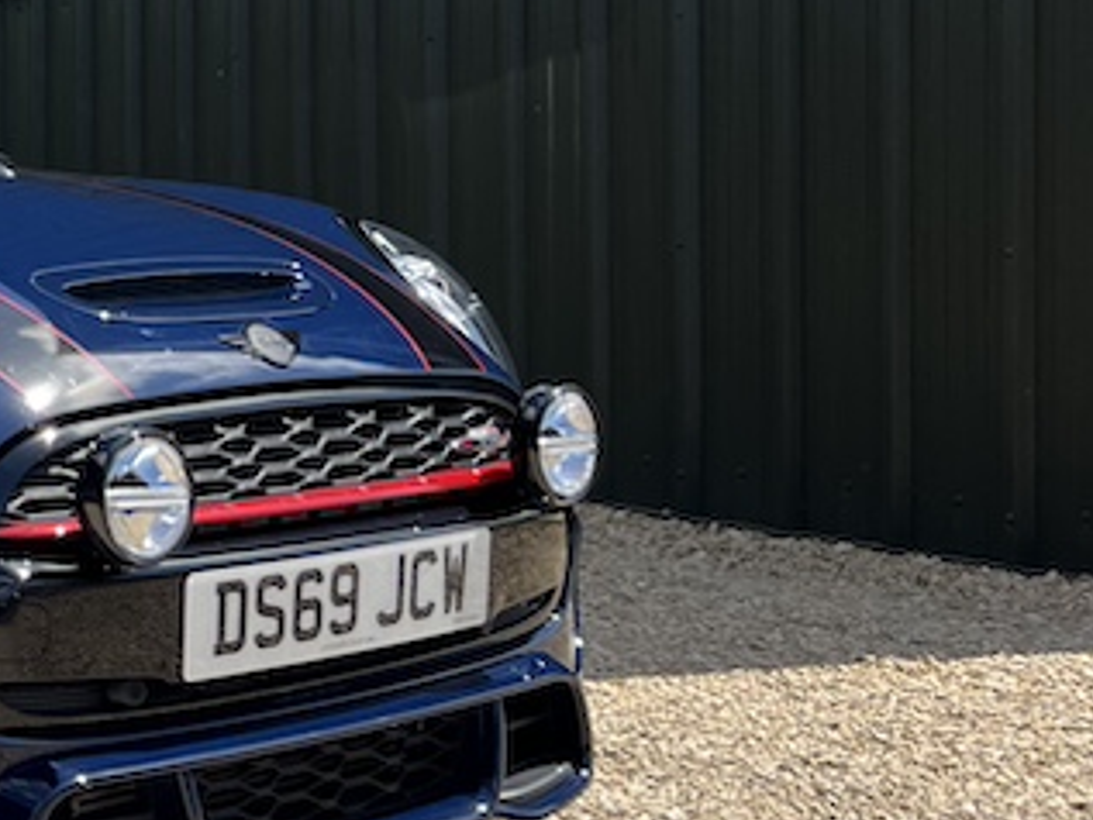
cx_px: -403
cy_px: 231
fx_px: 2590
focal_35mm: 82
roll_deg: +1.5
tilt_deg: -1.0
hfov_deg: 21.2
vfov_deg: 17.9
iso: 50
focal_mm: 5.7
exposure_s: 1/3165
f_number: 1.5
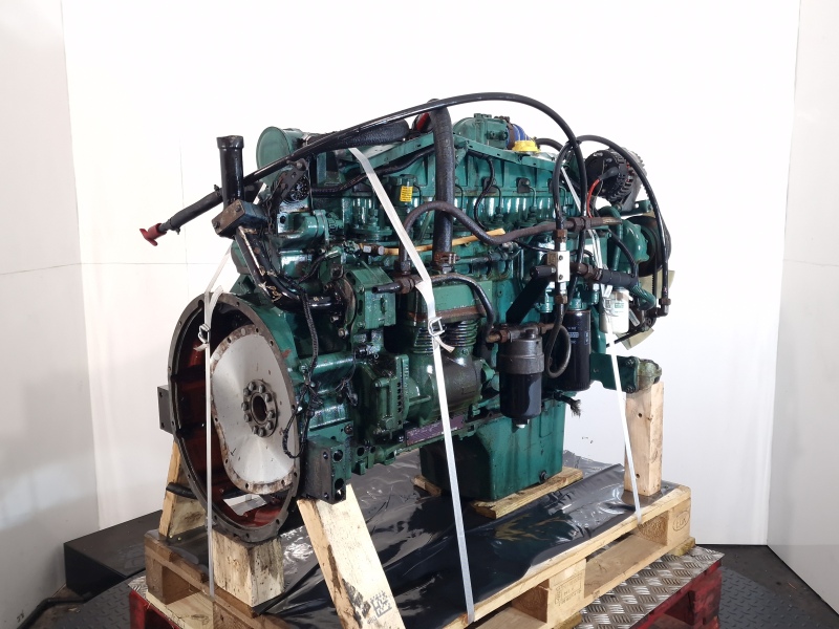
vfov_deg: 58.9
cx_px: 420
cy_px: 314
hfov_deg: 73.9
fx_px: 557
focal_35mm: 23
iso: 100
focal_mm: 6.4
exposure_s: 1/50
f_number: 1.8
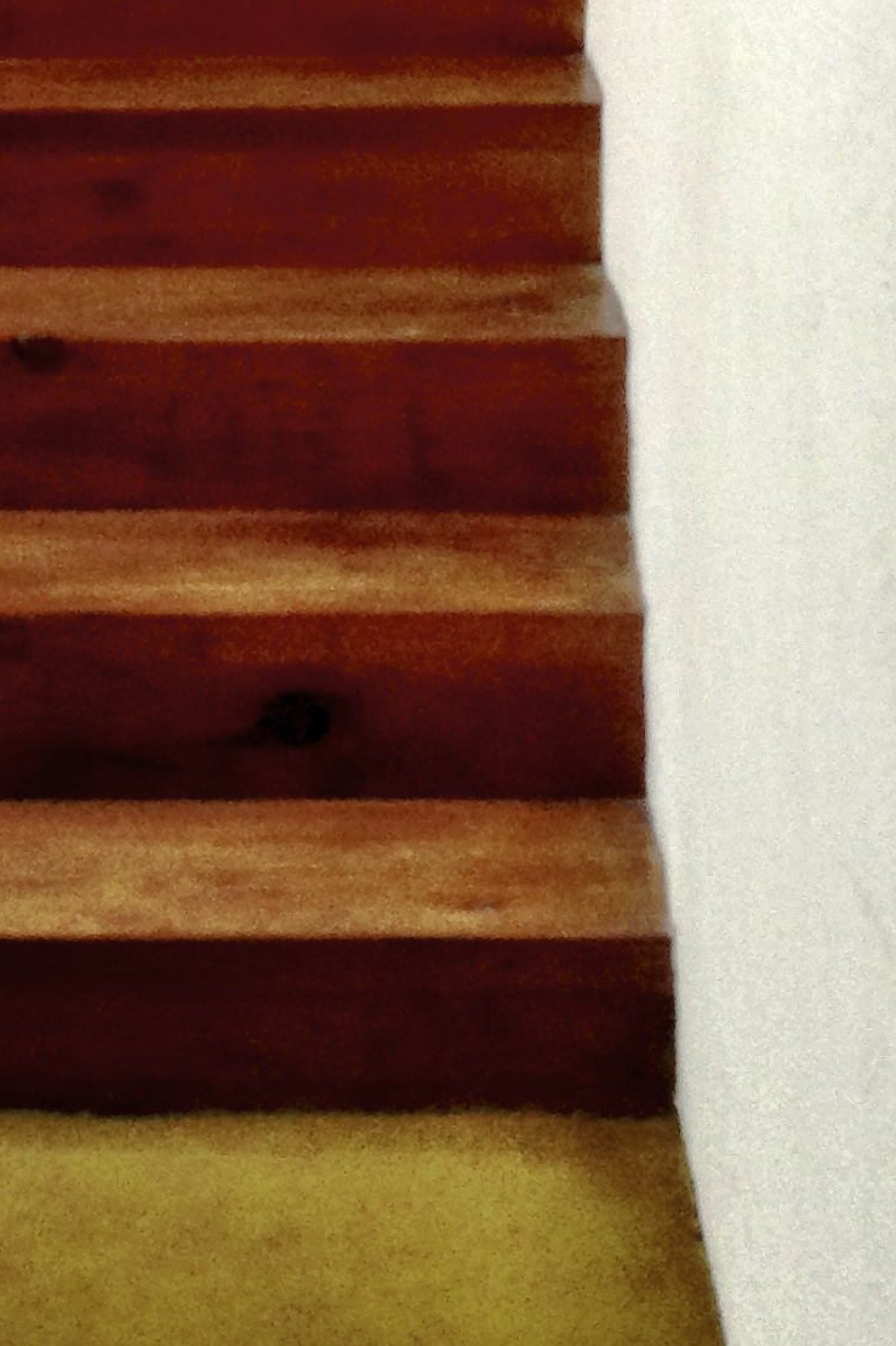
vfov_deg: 19.3
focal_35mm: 101
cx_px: 257
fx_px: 3772
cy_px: -177
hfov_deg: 13.5
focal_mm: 4.13
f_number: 2.4
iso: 200
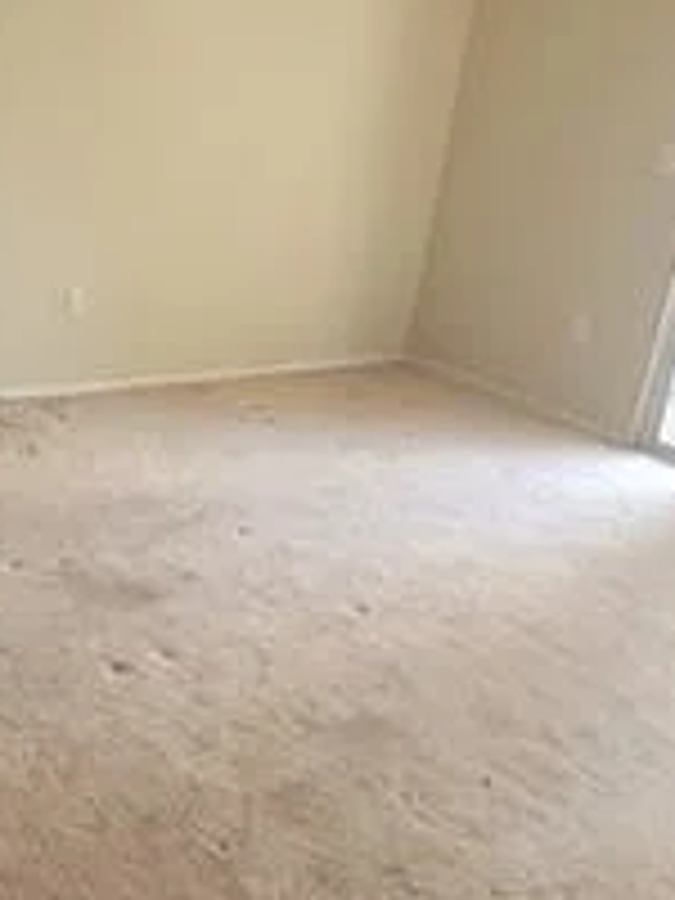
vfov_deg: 47.8
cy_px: 414
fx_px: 1014
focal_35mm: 39
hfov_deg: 32.8
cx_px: -45
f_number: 2.2
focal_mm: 2.2
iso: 320
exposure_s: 1/60
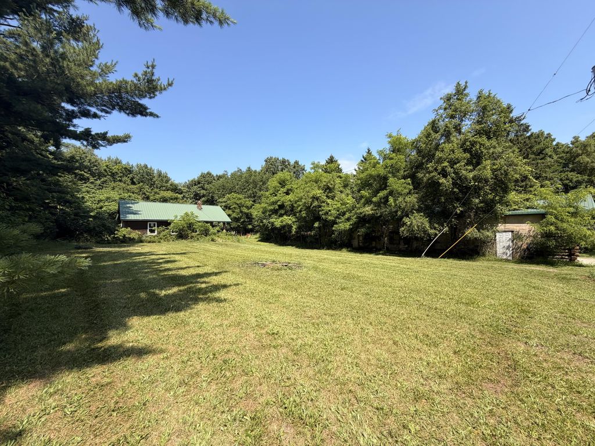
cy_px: 223
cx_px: 298
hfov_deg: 102.1
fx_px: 241
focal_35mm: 14
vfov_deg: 85.7
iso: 32
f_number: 2.2
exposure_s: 1/770
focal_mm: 2.22
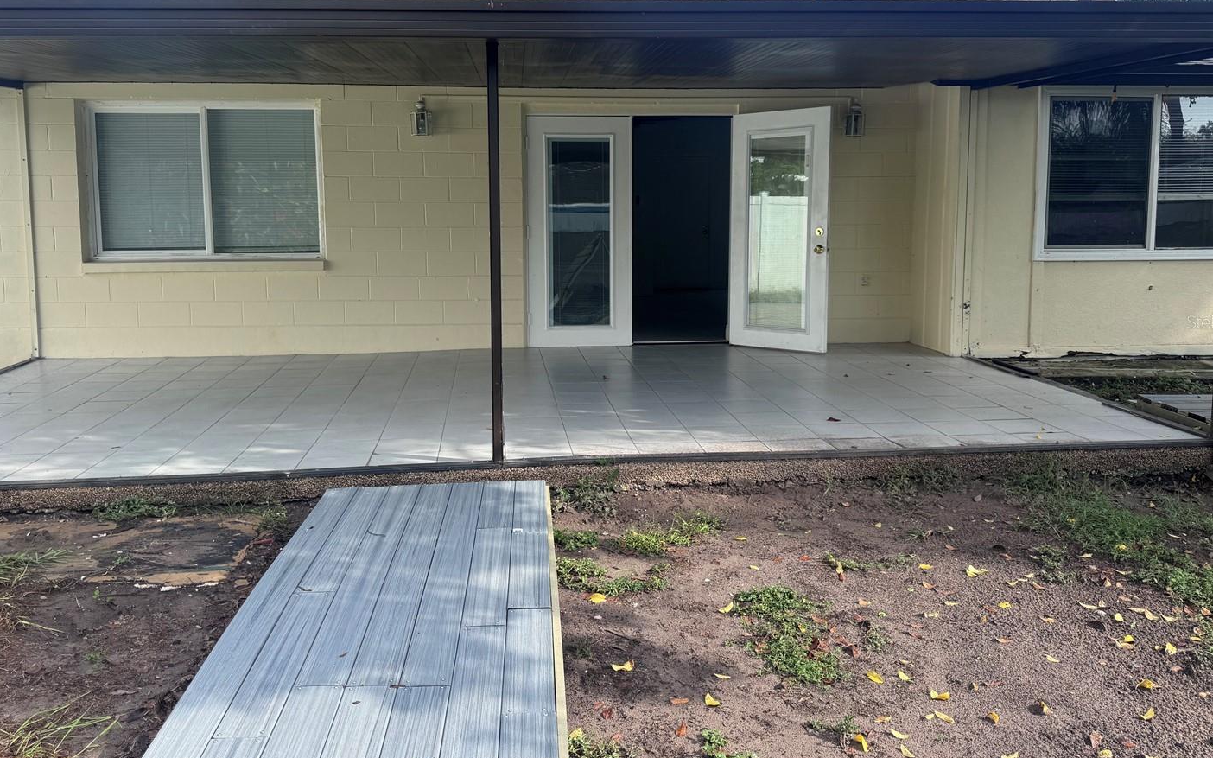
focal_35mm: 29
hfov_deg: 64.6
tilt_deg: -6.1
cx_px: 577
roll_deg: +0.3
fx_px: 959
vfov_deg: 43.0
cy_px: 322
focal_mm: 6.76
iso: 80
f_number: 1.78
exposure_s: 1/1818
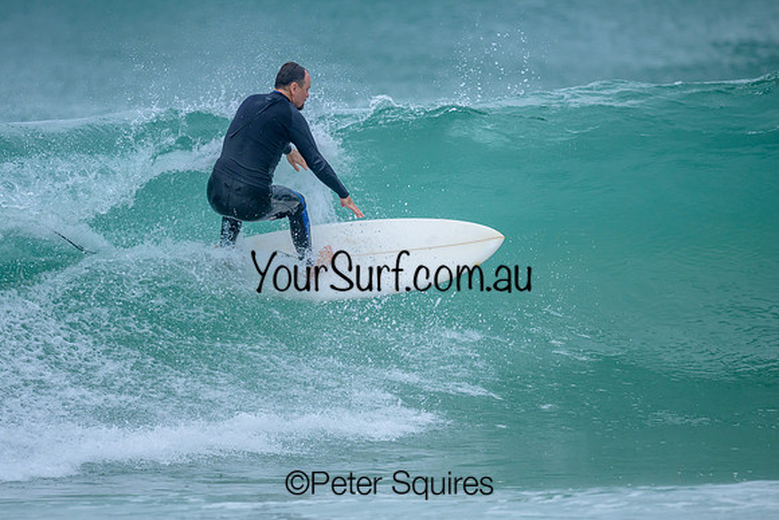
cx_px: 328
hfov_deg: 2.2
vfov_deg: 1.5
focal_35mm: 926
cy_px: 266
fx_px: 20047
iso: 900
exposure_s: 1/2000
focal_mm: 800
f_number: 6.3
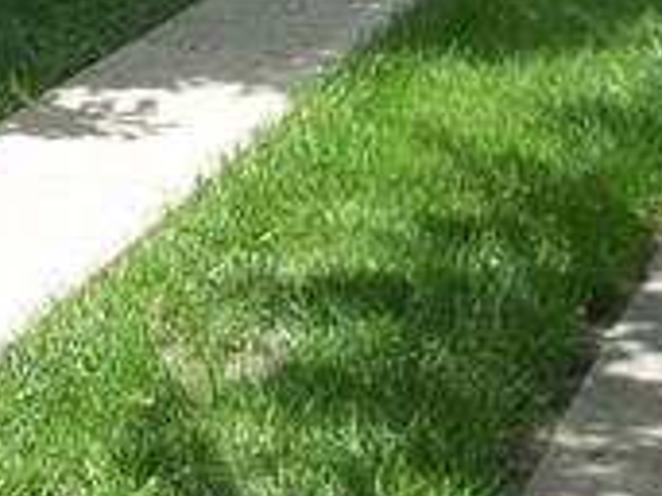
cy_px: -322
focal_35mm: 120
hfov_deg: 15.9
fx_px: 2293
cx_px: -85
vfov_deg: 11.6
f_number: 2.9
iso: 80
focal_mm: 5.7
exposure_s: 1/320
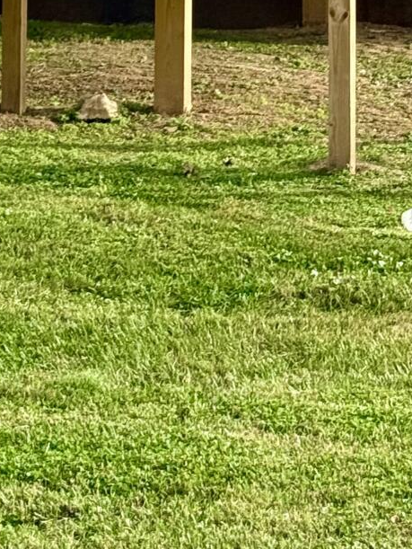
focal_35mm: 157
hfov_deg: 9.5
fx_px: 2489
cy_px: -321
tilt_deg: +6.0
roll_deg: -1.5
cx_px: 200
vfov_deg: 11.9
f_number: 1.78
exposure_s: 1/1980
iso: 80
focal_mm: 6.76
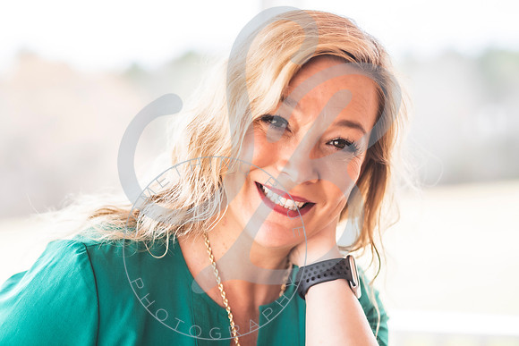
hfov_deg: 23.9
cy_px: 173
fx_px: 1226
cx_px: 260
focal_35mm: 85
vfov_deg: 16.1
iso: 100
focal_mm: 85
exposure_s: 1/160
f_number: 2.8
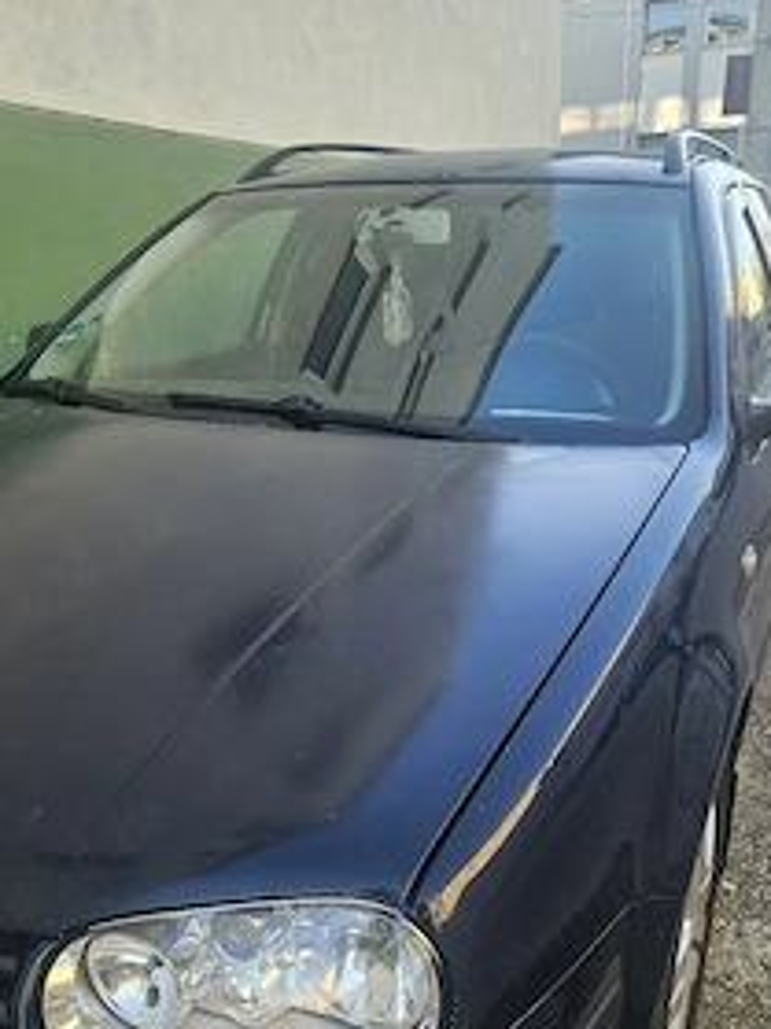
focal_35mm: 33
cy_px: 645
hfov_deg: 42.9
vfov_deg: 54.7
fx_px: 981
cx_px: 406
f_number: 1.8
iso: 25
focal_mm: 5.4
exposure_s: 1/112
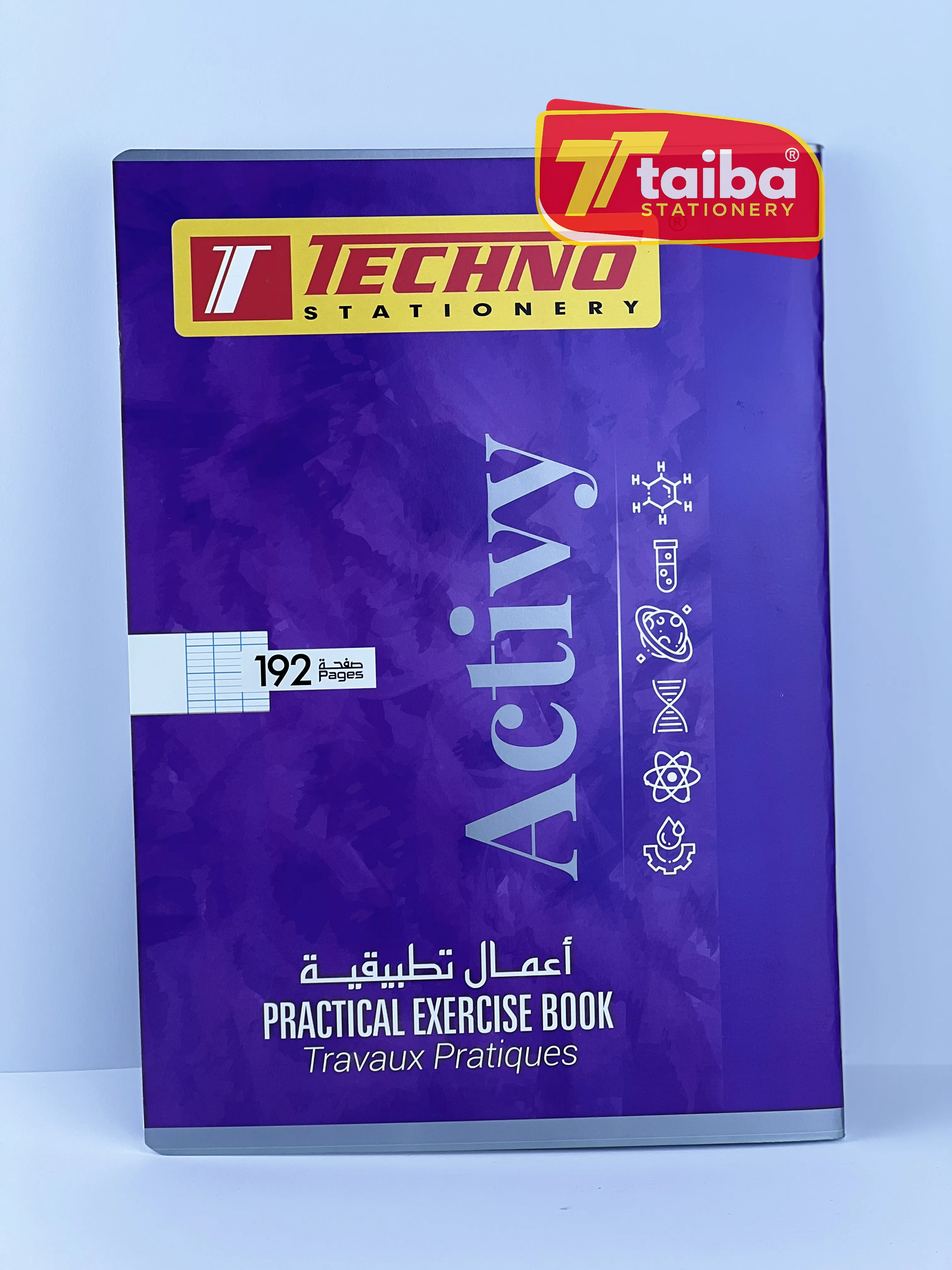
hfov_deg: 19.1
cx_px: 476
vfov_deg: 25.3
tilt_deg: -10.8
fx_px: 2824
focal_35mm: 77
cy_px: 635
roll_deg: -0.4
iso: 20
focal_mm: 9
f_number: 2.8
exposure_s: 1/119
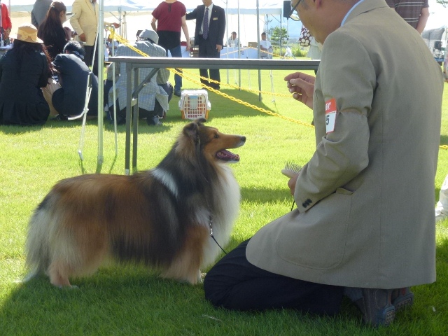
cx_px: 224
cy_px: 168
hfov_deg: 42.1
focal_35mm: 45
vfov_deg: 32.2
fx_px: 582
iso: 100
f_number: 4
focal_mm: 8
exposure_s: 1/250
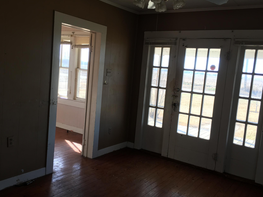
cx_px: 135
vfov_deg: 41.8
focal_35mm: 34
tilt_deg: -5.8
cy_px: 101
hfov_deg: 54.0
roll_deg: -5.3
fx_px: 258
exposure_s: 1/120
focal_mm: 4.15
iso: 32
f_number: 2.2
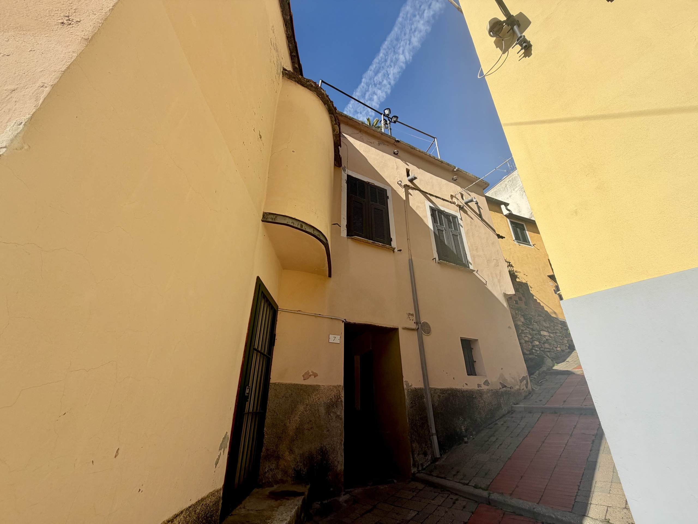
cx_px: 349
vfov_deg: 85.7
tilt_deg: +26.4
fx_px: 282
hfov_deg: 102.1
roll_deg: -0.5
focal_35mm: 14
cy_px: 262
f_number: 2.2
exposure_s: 1/770
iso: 25
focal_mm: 2.22
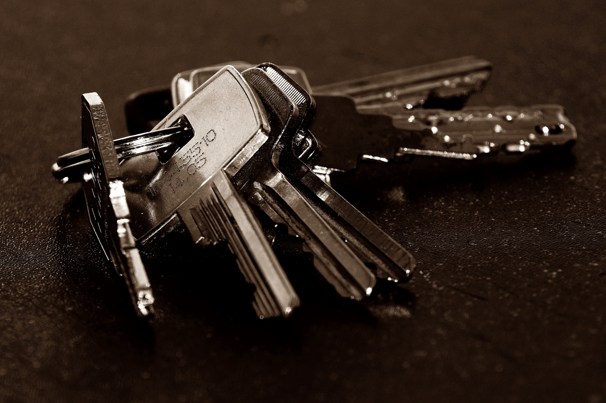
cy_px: 202
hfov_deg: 4.6
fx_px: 7571
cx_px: 303
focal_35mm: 450
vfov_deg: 3.1
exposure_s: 1/60
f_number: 11
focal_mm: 300
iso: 400
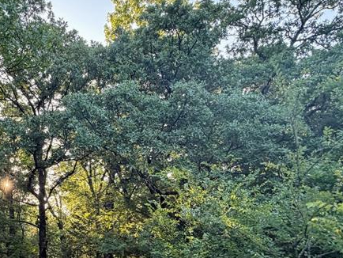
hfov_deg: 51.7
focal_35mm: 33
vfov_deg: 41.5
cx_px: 66
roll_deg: +0.9
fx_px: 327
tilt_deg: +11.0
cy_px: 199
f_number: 2.2
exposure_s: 1/121
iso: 200
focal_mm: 2.22
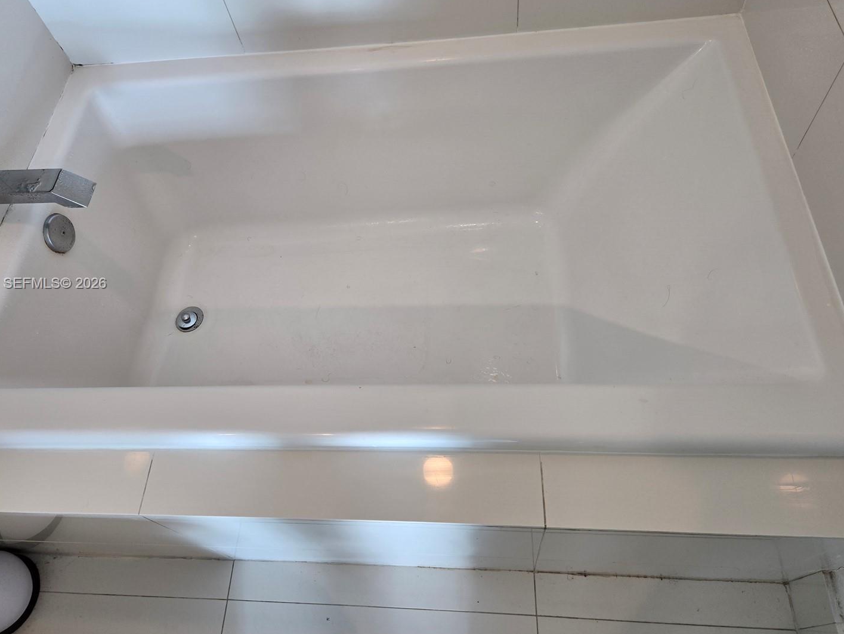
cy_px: 284
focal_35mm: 26
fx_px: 634
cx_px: 398
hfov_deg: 67.2
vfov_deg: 53.0
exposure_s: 1/120
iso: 80
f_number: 1.8
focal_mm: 5.4
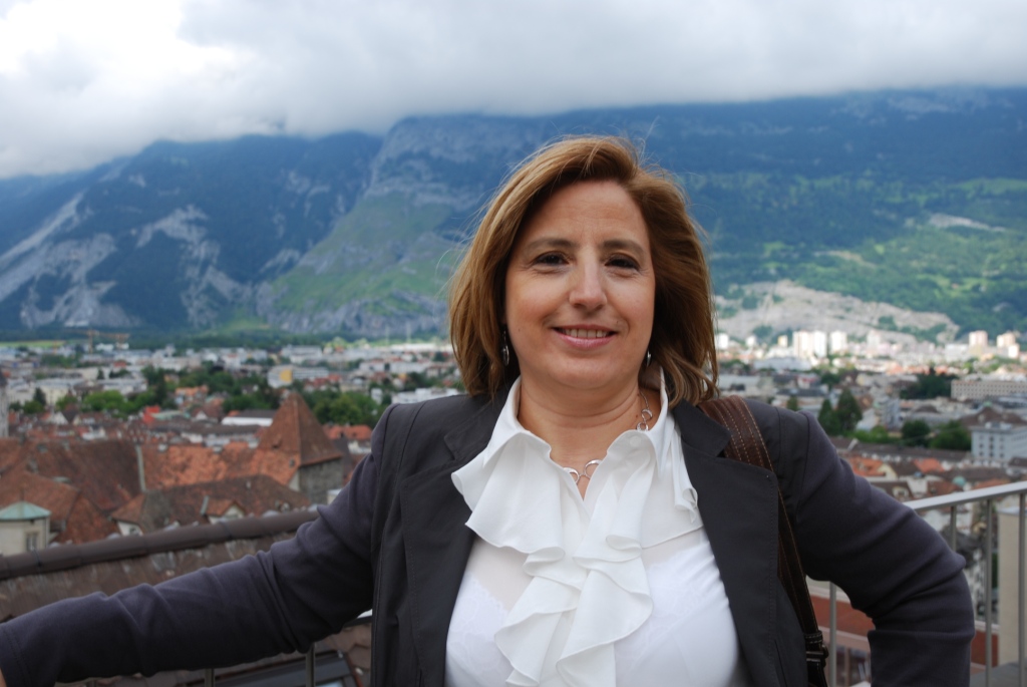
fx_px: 1114
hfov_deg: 49.5
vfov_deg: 34.3
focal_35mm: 39
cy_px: 344
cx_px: 514
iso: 100
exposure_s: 1/160
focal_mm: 26
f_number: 7.1
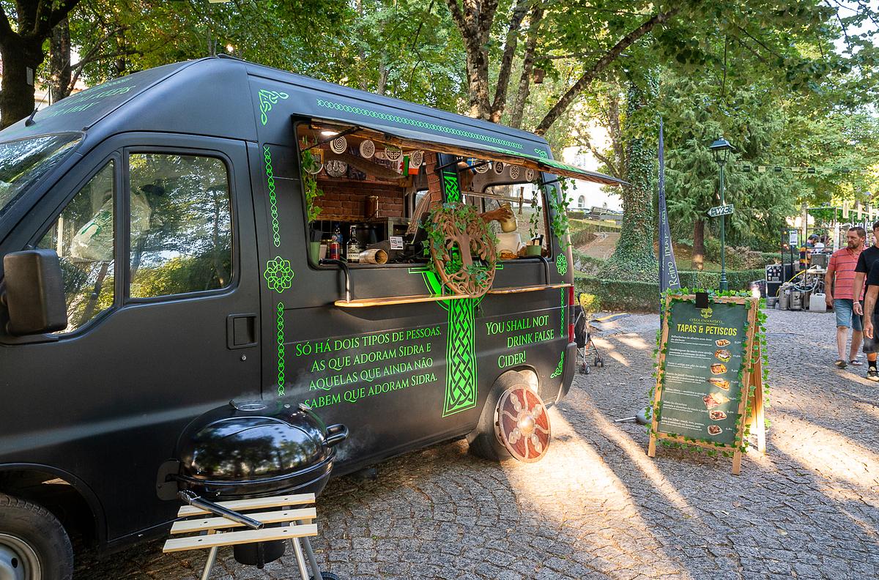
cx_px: 440
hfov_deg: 64.4
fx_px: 698
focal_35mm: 29
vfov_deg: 45.1
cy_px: 290
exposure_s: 1/125
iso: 2500
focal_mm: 28
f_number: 6.3
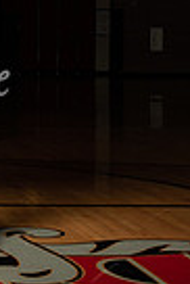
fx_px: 940
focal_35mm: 119
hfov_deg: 11.0
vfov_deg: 17.0
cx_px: -115
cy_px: 44
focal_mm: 36
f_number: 14
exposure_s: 1/200
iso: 320
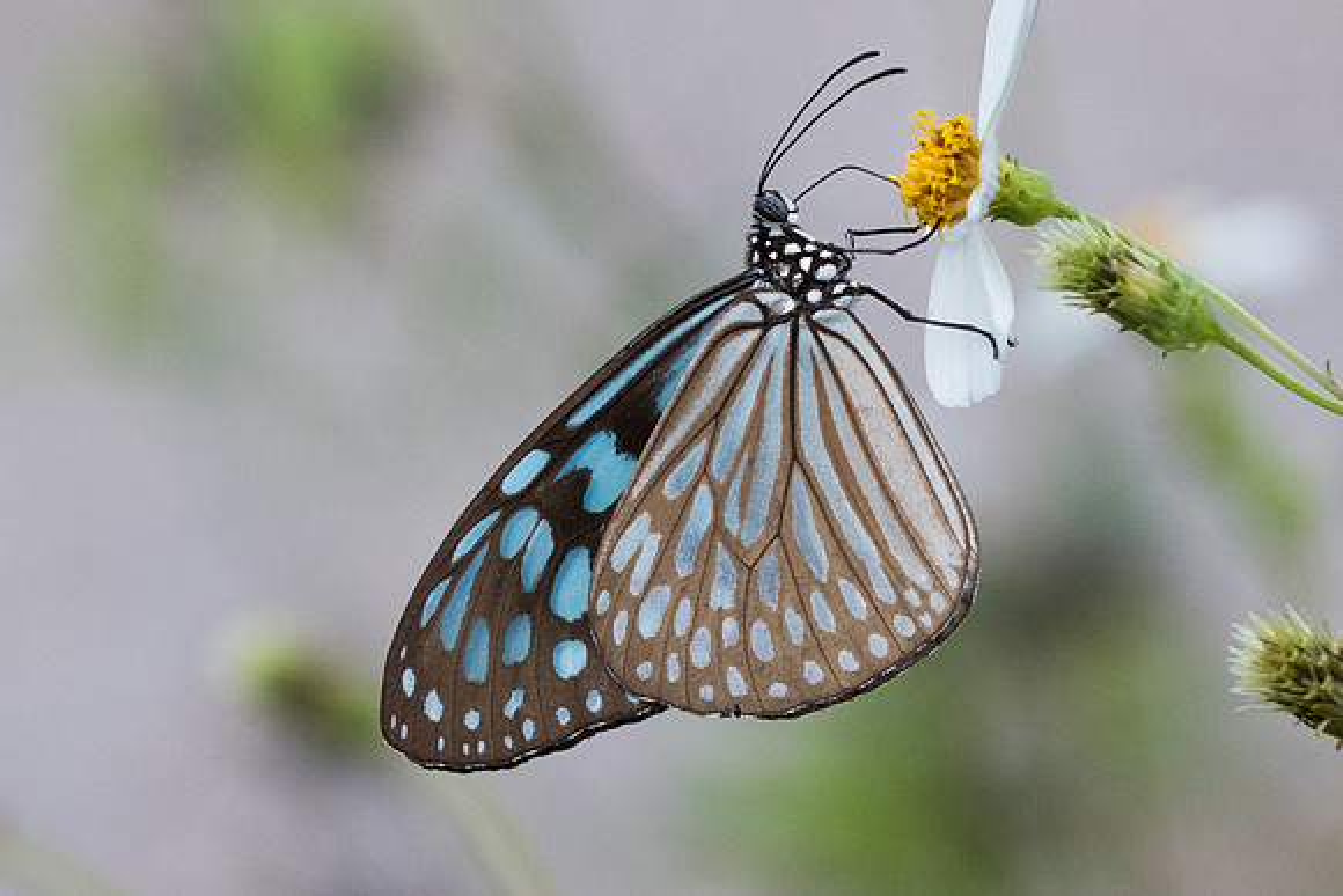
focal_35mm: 553
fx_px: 20641
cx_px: 469
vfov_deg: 2.5
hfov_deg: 3.7
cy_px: 270
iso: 800
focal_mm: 150
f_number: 6.3
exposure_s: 1/1250
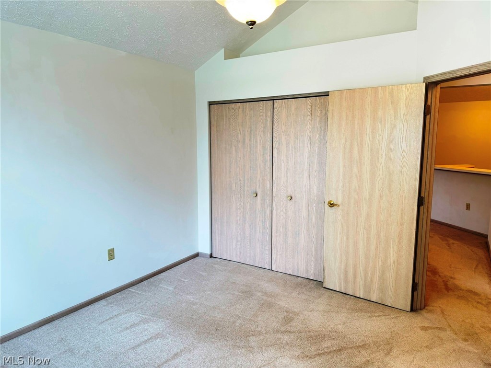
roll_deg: +0.2
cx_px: 246
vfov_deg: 56.8
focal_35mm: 24
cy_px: 184
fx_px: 340
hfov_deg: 71.6
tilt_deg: -7.5
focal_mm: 6.76
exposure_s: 1/60
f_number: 1.78
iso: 100
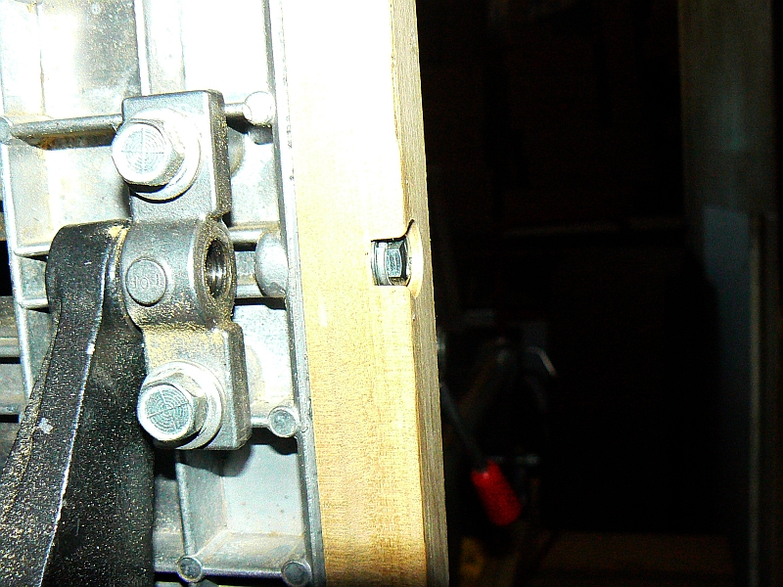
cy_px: 294
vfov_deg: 33.6
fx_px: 973
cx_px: 392
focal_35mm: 43
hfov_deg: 43.9
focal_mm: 6
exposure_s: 1/30
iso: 400
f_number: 2.8
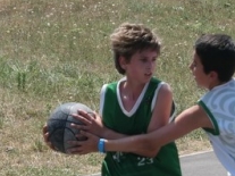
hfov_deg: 6.6
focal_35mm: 302
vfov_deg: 4.9
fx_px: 2049
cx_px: 193
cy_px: 121
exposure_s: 1/1600
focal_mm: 26.4
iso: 125
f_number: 3.2
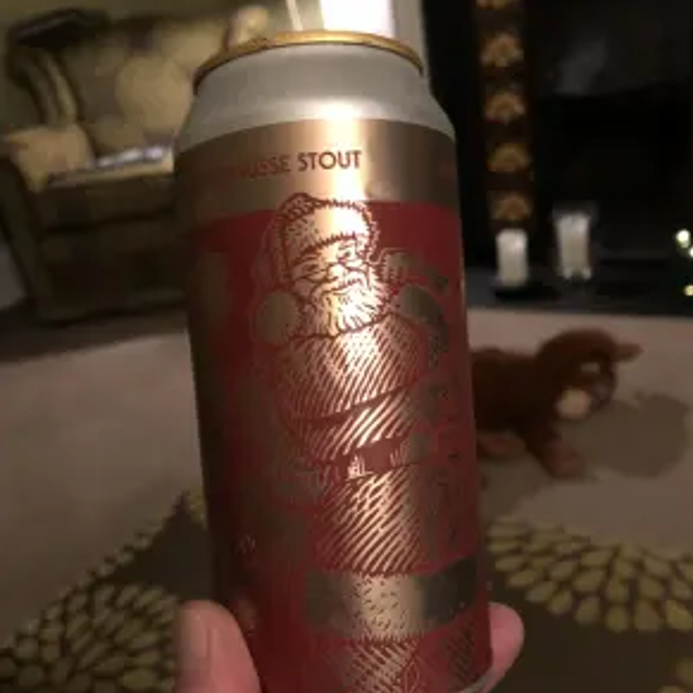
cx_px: 348
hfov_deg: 48.5
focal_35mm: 34
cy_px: 429
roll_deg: +10.1
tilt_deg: -27.1
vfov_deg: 48.0
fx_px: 770
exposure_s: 1/4
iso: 100
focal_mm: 3.99
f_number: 1.8
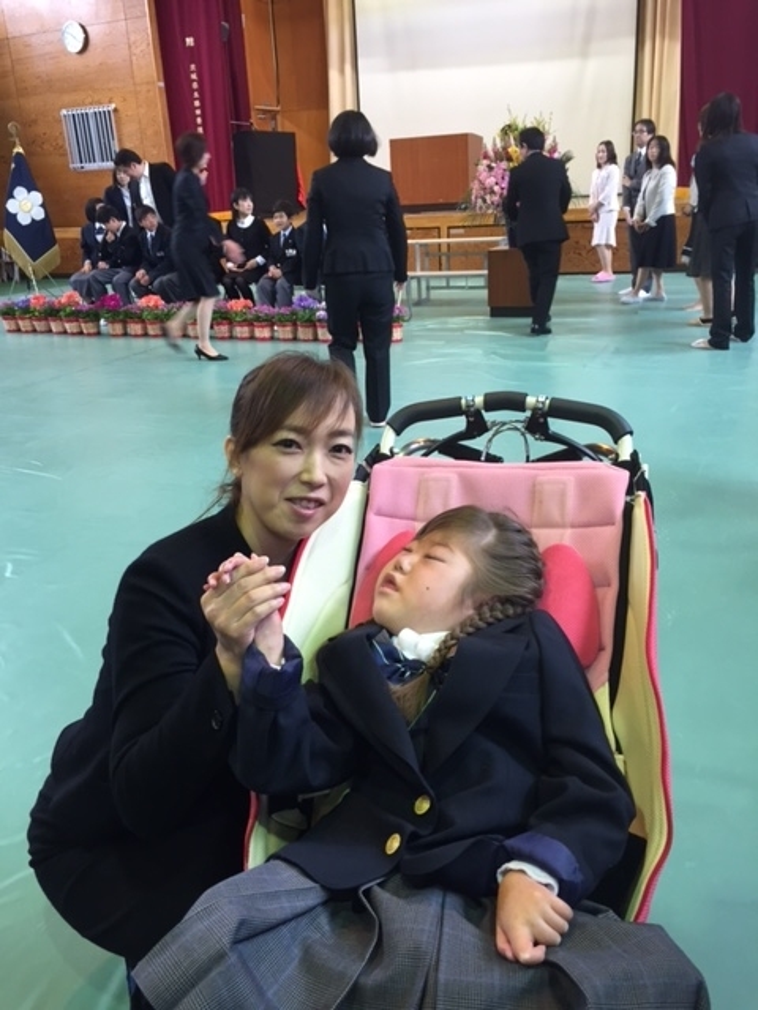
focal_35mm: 29
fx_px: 847
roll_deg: +3.9
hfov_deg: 48.2
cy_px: 505
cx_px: 379
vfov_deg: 61.7
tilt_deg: -18.1
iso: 100
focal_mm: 4.15
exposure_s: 1/33
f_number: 2.2
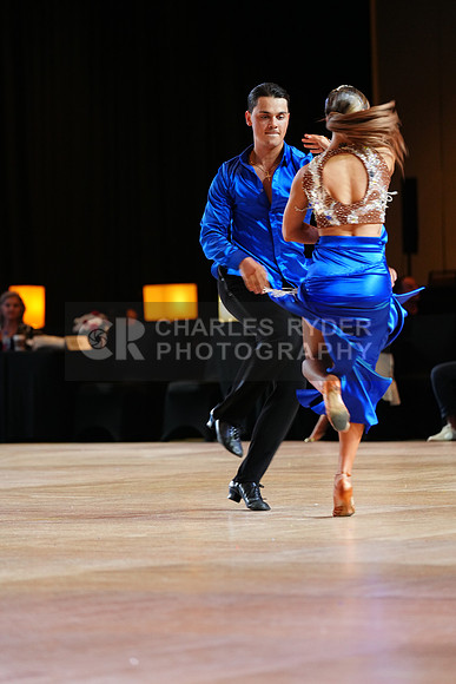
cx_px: 228
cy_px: 342
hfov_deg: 7.5
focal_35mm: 182
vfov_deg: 11.3
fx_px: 3456
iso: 2500
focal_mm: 182
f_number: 4
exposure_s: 1/250
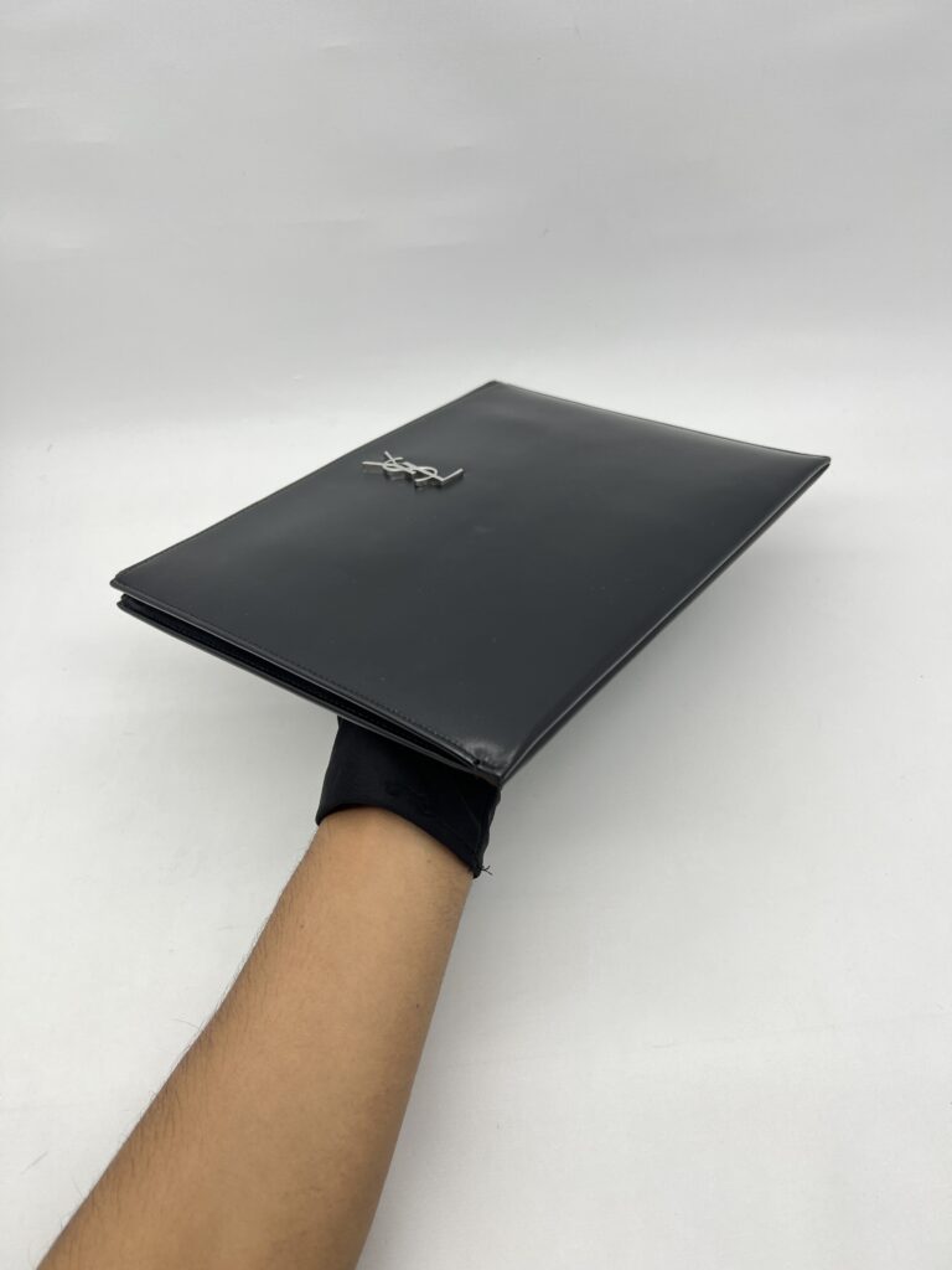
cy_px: 635
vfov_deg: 67.3
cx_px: 476
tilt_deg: -46.3
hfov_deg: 53.1
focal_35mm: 26
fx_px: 953
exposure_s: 1/100
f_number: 1.5
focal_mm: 5.7
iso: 32
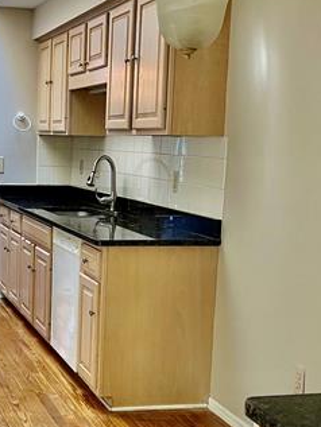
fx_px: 778
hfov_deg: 22.8
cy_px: 221
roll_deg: -1.6
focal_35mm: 63
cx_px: 47
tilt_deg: -6.3
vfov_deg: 30.7
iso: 80
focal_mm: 5.1
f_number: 1.6
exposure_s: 1/60
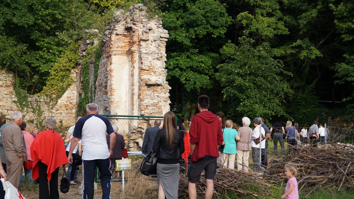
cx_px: 177
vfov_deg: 24.9
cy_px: 112
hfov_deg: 42.9
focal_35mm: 48
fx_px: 451
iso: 100
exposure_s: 1/200
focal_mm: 30
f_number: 5
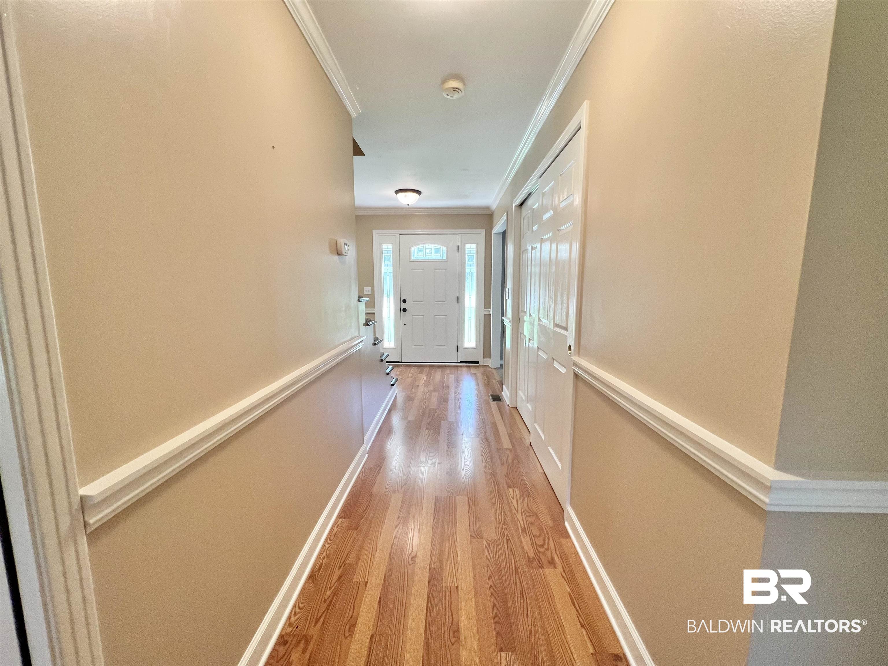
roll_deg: +0.0
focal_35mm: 13
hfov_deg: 106.2
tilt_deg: -6.9
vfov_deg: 89.9
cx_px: 444
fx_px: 333
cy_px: 333
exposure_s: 1/120
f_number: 1.8
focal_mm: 1.57
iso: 200
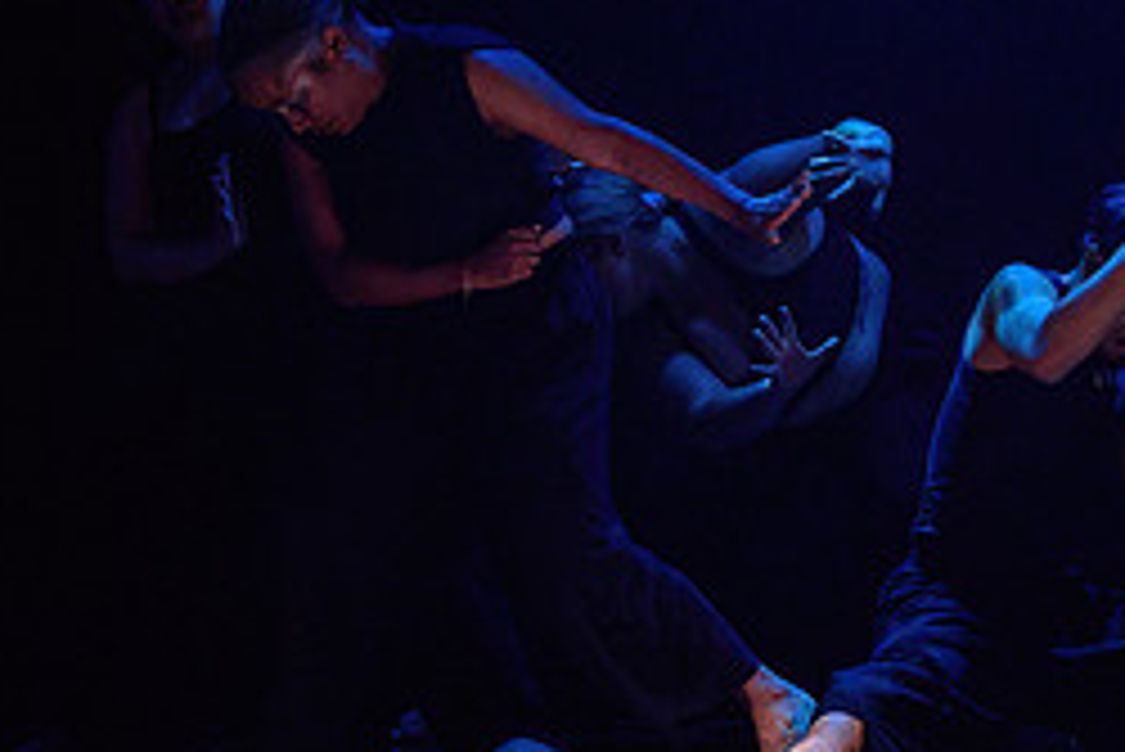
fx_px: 11100
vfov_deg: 3.9
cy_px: 78
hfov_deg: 5.8
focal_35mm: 355
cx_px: 1225
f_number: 2.8
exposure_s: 1/200
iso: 1600
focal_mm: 116
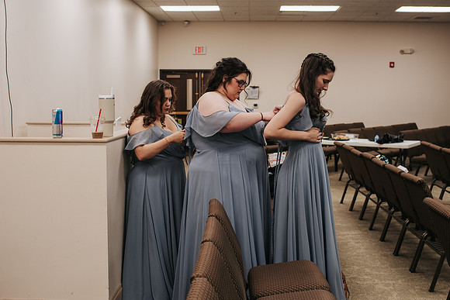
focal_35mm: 46
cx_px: 247
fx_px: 578
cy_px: 129
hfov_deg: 42.5
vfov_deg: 29.1
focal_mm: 35
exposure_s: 1/125
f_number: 2.8
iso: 450
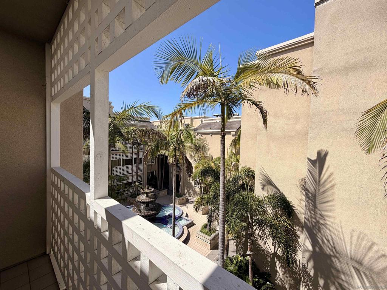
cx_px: 194
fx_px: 157
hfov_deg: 102.1
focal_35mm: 14
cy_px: 145
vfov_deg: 85.7
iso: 20
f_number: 2.2
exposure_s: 1/853
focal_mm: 2.22
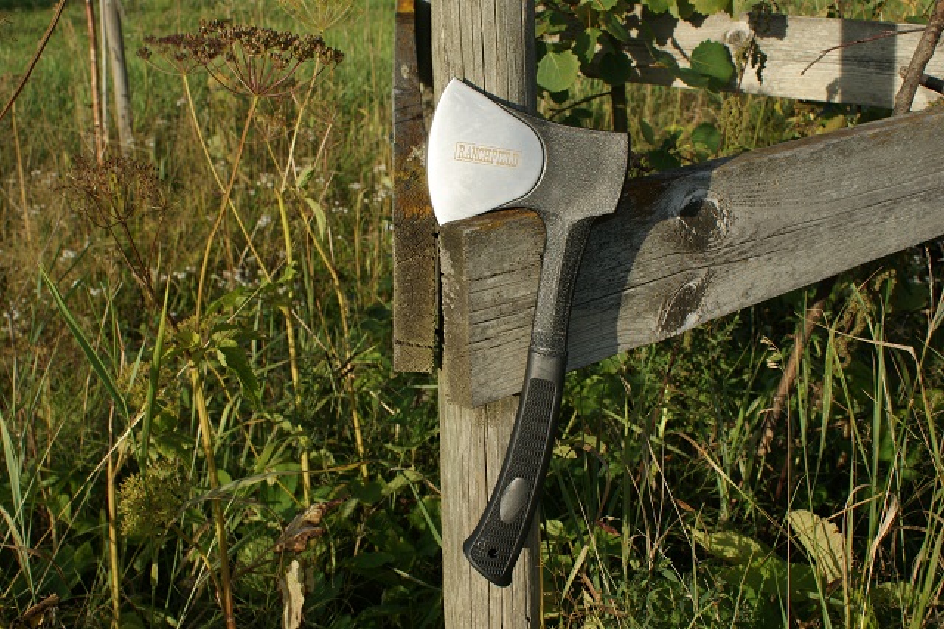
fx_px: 1101
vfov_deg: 31.9
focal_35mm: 42
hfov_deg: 46.4
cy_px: 314
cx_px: 472
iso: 100
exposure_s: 1/125
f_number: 11
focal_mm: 28
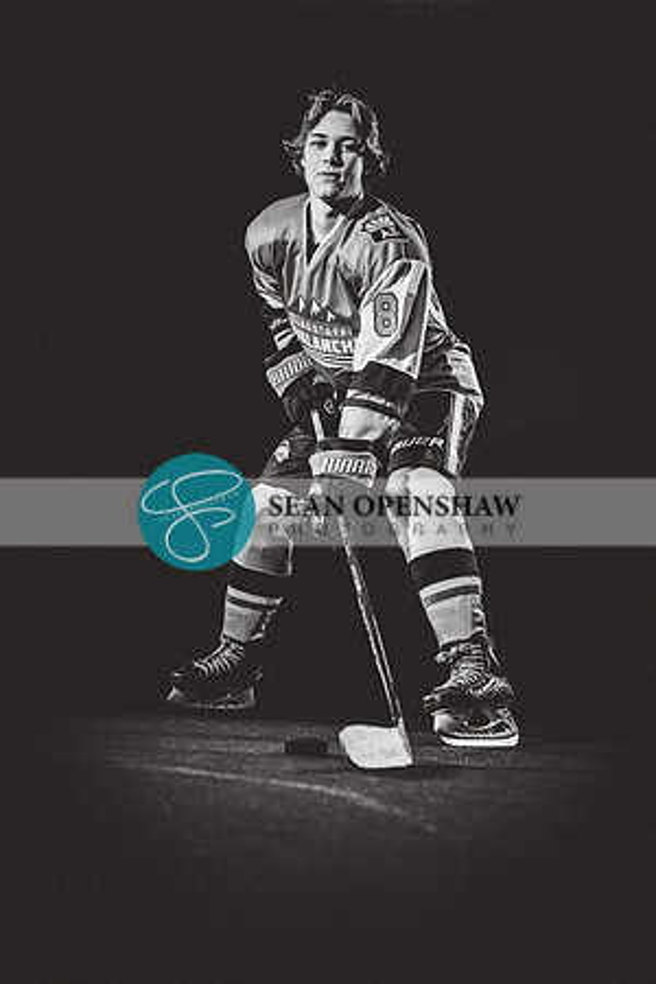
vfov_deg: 40.8
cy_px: 492
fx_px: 1323
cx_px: 328
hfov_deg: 27.9
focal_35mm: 48
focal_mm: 48.4
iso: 100
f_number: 3.5
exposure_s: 1/160
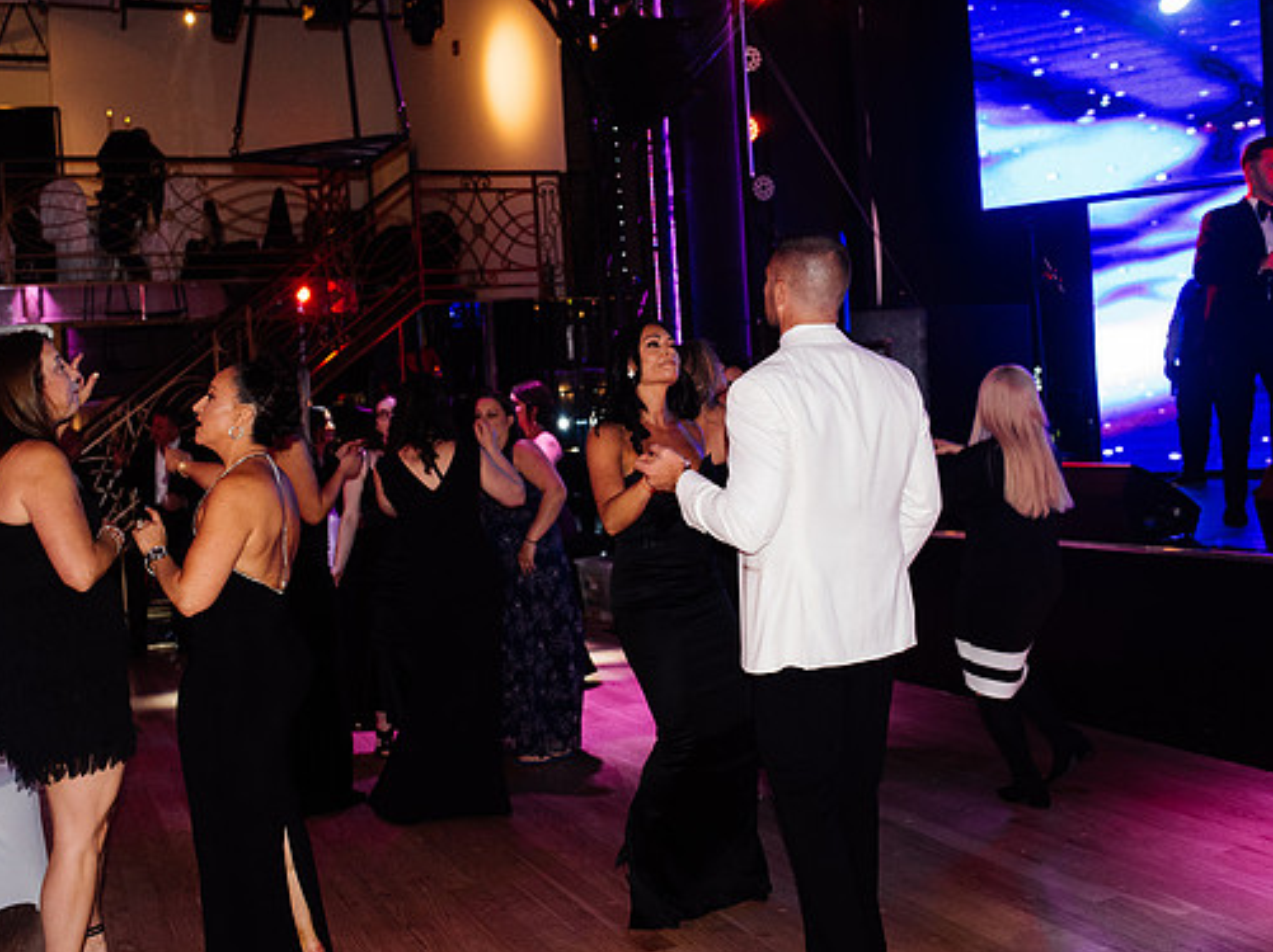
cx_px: 579
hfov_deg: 47.8
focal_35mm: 39
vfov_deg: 36.8
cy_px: 471
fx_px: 1433
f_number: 3.2
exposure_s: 1/200
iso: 2000
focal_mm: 35
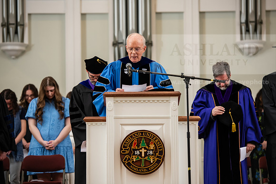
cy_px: 92
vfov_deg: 10.2
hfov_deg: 15.2
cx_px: 138
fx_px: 1035
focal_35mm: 135
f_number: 3.5
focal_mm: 135
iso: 1000
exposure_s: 1/200
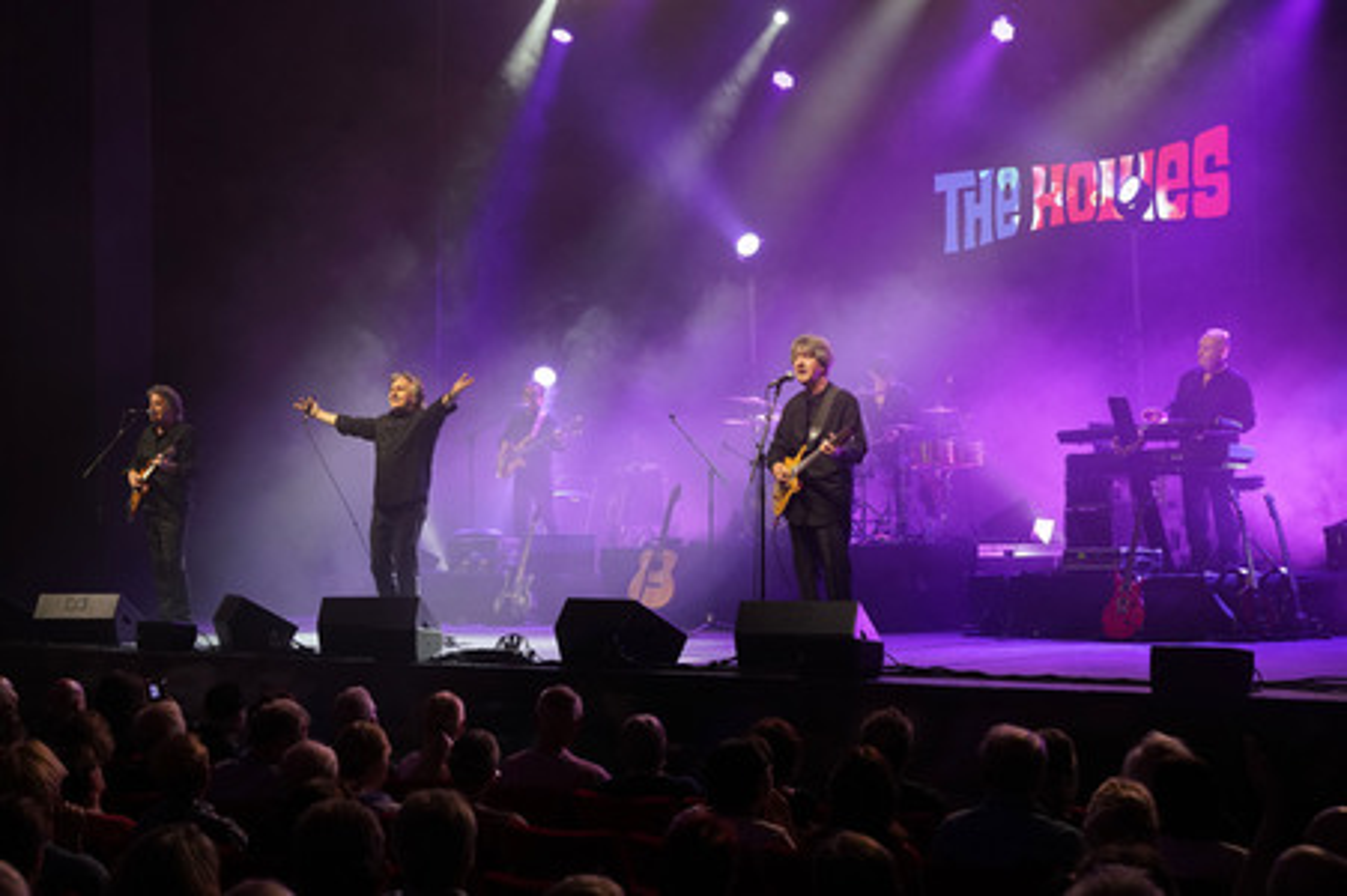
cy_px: 448
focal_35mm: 50
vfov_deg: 27.0
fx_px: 1869
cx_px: 674
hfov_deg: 39.6
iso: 1600
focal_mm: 50
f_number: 5
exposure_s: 1/160
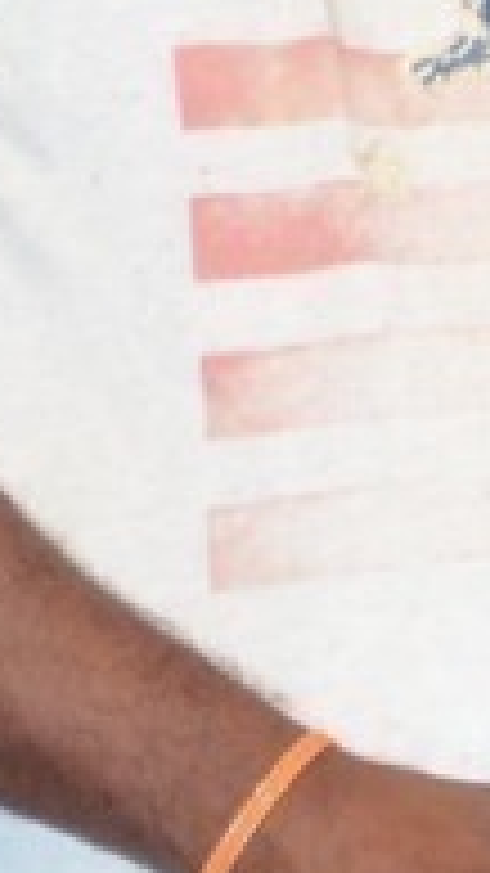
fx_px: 23586
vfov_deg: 2.1
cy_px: -205
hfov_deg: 1.2
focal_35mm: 1020
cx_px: 2378
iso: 1250
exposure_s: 1/125
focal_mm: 105
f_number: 5.6
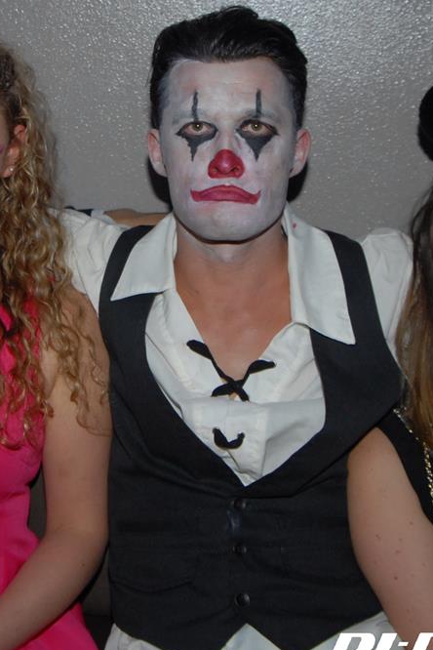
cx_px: 98
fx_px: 1118
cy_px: 297
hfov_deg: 21.7
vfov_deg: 32.4
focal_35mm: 62
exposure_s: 1/4
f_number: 5.6
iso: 400
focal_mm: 24
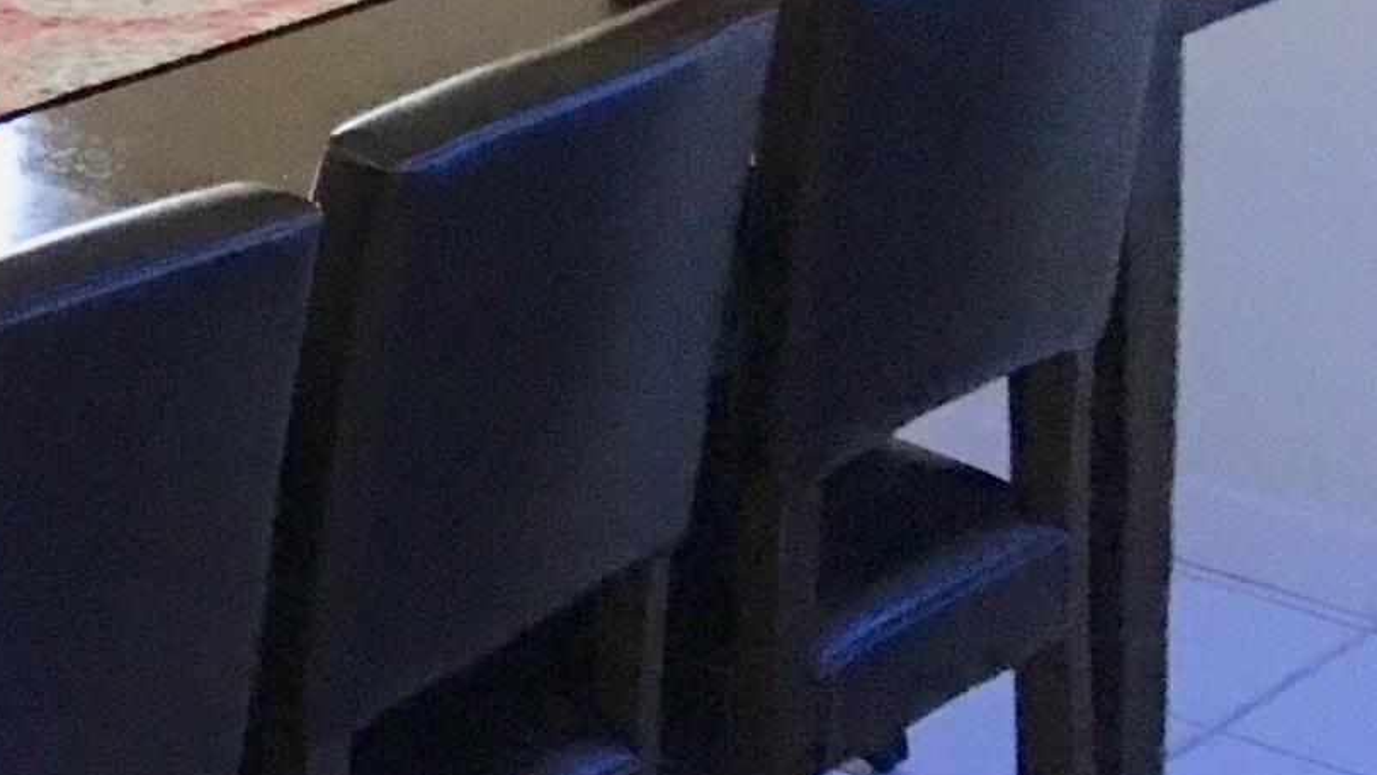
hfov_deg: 16.0
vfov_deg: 9.4
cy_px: -1013
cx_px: -955
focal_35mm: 117
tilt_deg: -2.0
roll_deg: +0.2
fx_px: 4273
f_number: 2.2
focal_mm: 4.15
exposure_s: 1/15
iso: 80
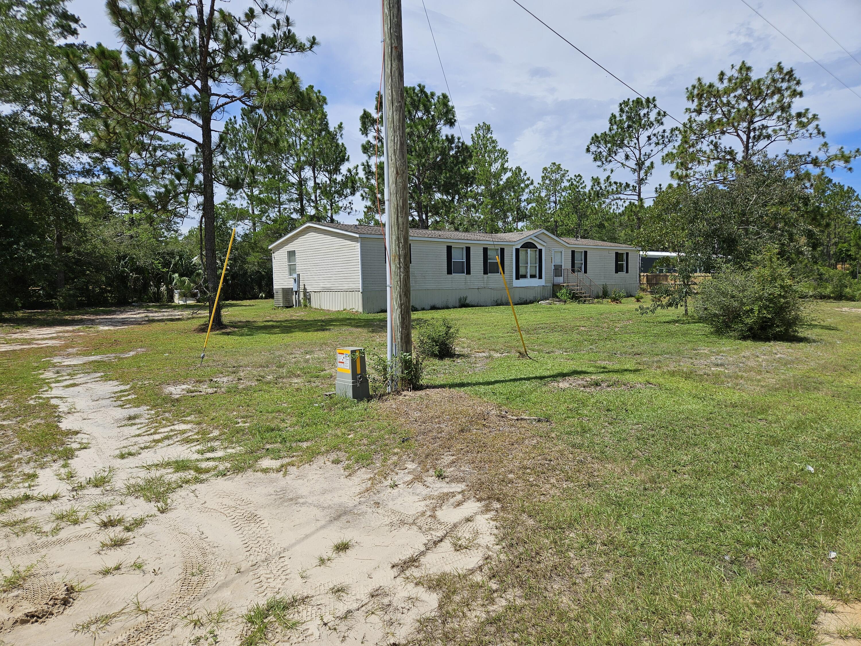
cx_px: 430
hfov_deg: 73.9
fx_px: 572
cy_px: 323
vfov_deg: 58.9
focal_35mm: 23
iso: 25
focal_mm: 5.4
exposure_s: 1/3327
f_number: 1.8
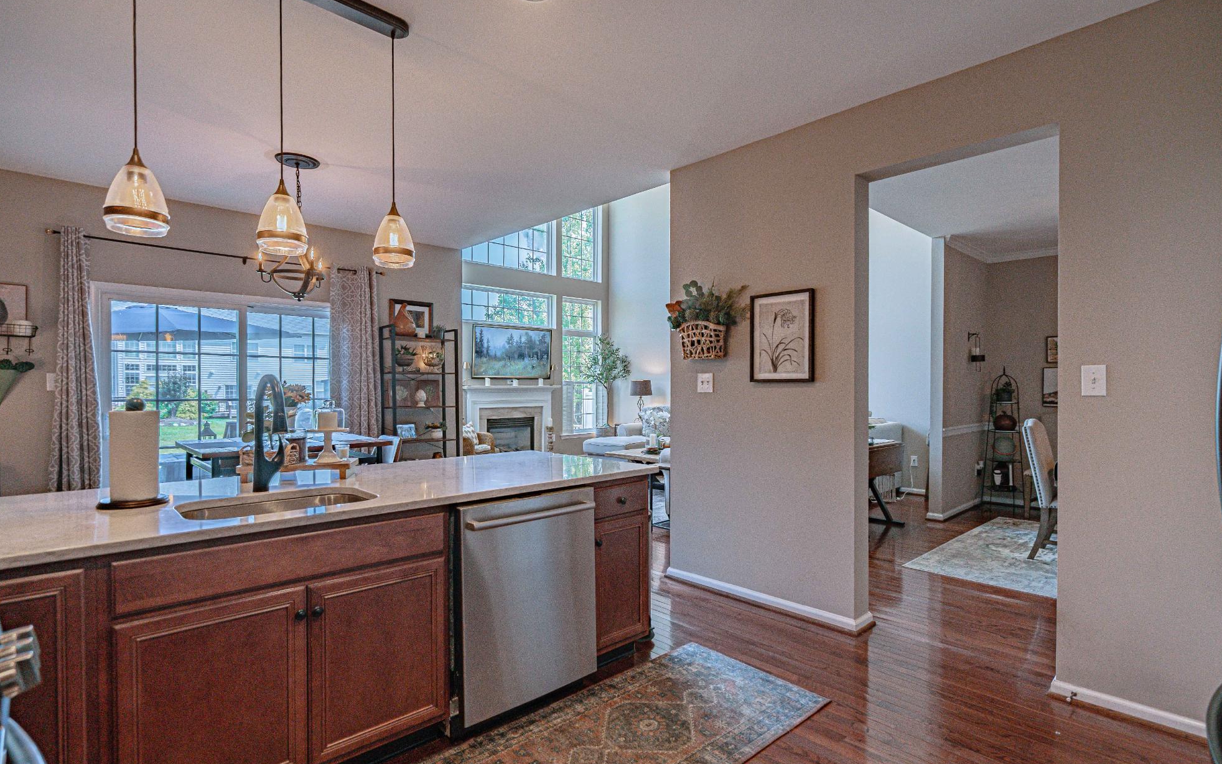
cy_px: 398
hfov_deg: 94.3
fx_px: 566
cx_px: 632
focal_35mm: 17
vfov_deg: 68.0
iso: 1250
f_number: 4
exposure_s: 1/1250
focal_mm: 16
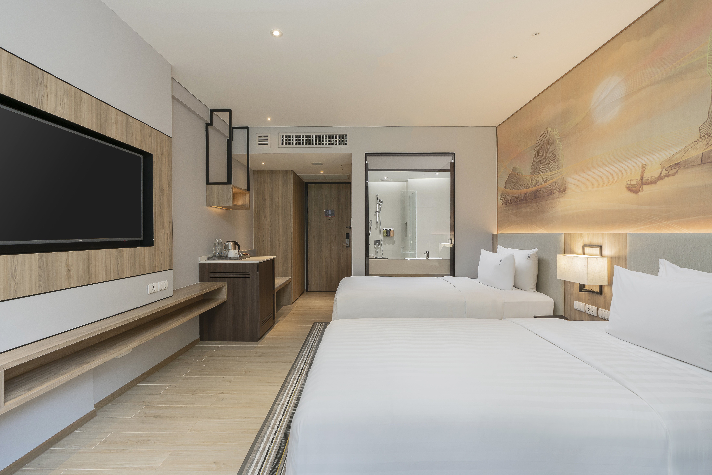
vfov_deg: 73.7
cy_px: 238
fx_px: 316
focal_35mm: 16
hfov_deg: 96.7
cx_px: 356
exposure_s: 1/3
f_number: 13
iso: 160
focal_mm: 16
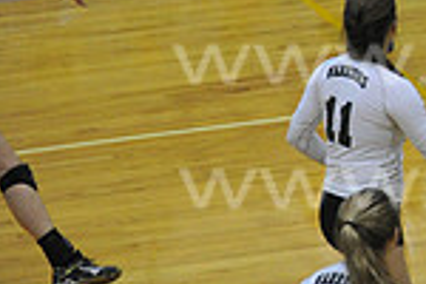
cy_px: 3
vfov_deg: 2.5
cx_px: 821
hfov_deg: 3.8
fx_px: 6413
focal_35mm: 542
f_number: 4
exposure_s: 1/500
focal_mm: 140
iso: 8000
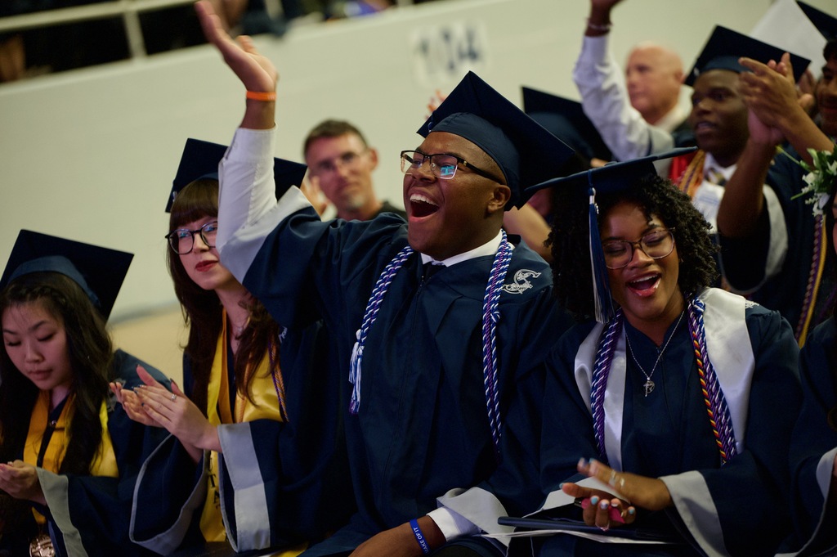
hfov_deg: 17.1
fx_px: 2788
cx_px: 418
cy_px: 278
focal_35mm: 120
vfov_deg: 11.4
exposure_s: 1/200
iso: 3200
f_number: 2.8
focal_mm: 120
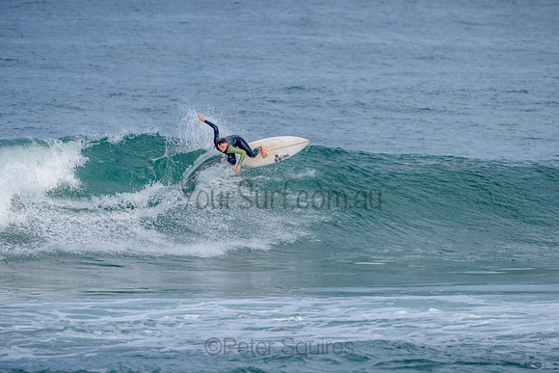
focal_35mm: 612
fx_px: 9506
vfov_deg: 2.2
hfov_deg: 3.4
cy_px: 186
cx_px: 280
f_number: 5.6
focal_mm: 500
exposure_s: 1/1250
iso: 200
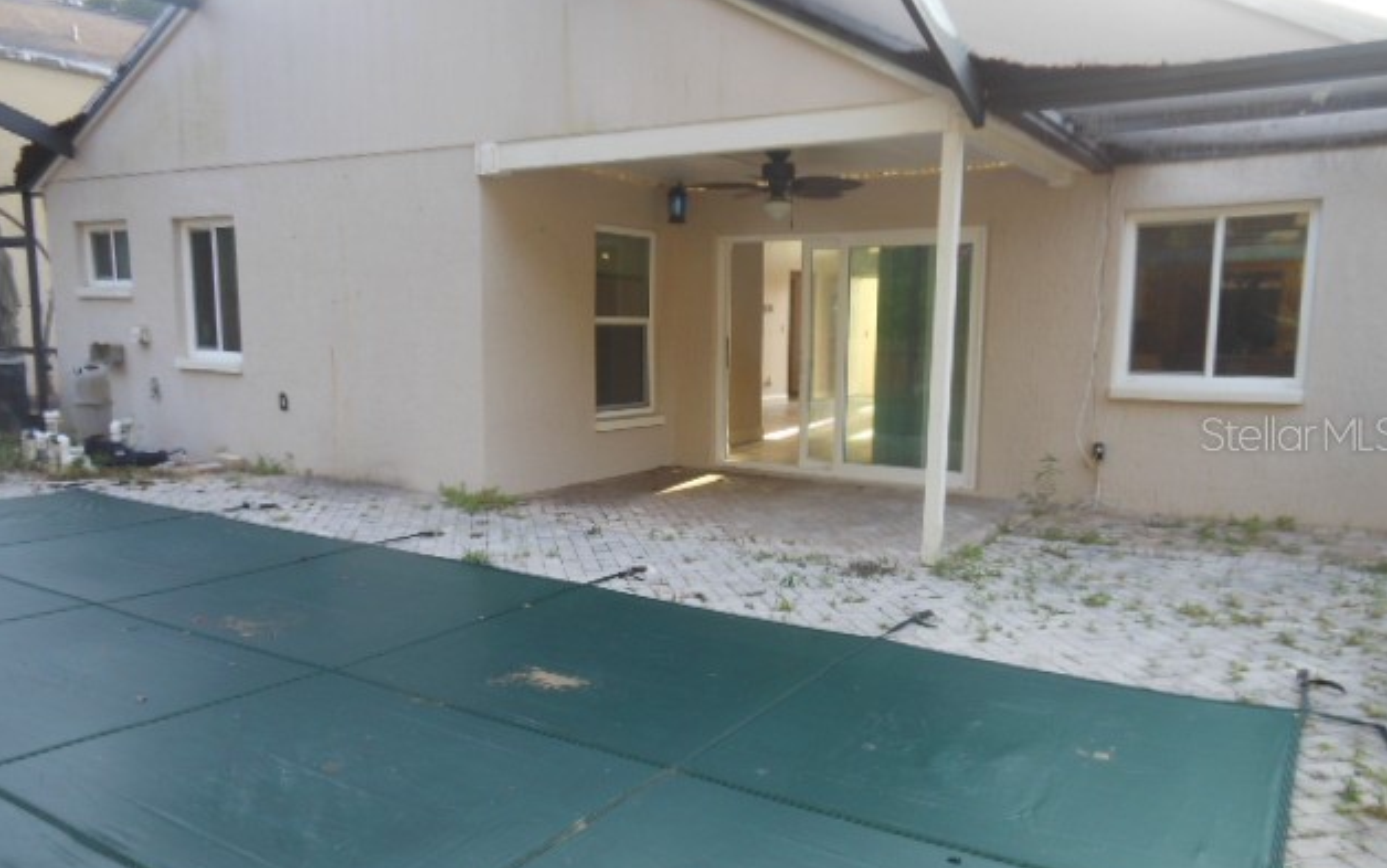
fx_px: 1021
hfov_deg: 68.4
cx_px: 702
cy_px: 433
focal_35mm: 27
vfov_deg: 46.1
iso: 80
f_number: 3.2
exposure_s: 1/40
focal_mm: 4.5
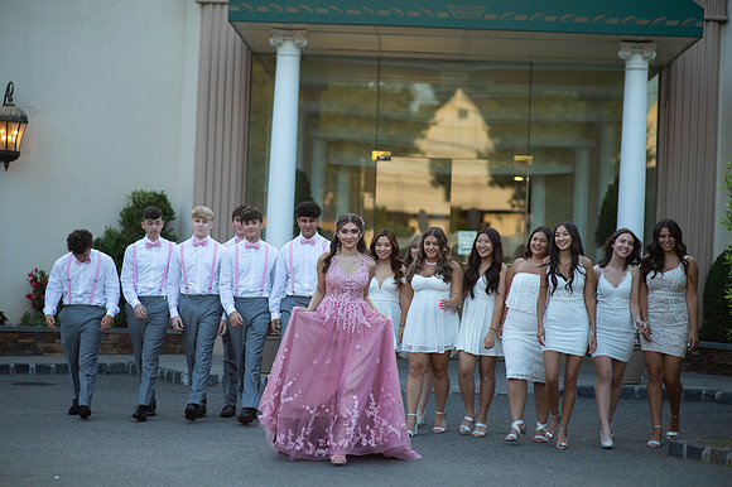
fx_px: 1727
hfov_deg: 23.9
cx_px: 366
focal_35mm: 85
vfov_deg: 16.1
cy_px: 244
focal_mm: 85
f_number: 2
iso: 250
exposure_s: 1/1000
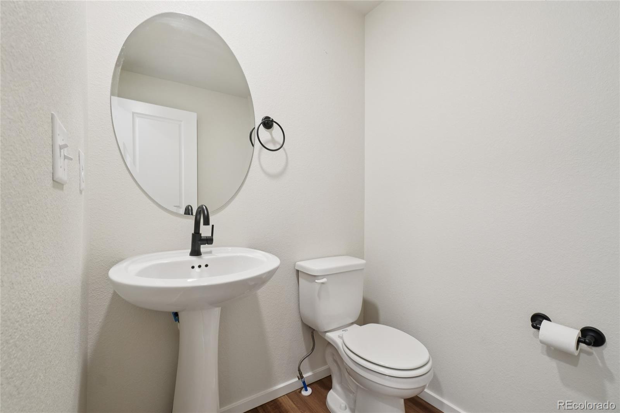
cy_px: 206
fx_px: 258
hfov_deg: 100.4
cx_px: 310
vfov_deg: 77.3
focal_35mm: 15
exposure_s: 1/13
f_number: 8
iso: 400
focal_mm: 10
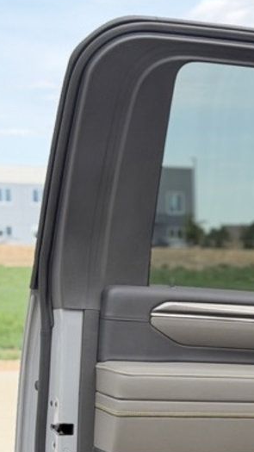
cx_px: 265
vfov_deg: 24.7
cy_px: 356
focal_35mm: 85
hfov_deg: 14.0
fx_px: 1019
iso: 100
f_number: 1.78
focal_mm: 6.76
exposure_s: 1/846
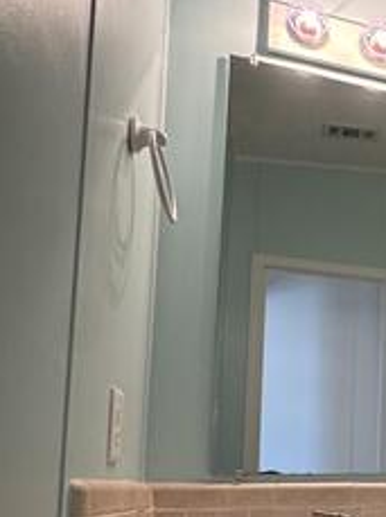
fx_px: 731
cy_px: 413
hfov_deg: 21.2
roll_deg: +0.6
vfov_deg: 37.6
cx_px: 675
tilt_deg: +3.9
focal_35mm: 49
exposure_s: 1/120
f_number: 2.2
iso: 250
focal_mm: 2.22
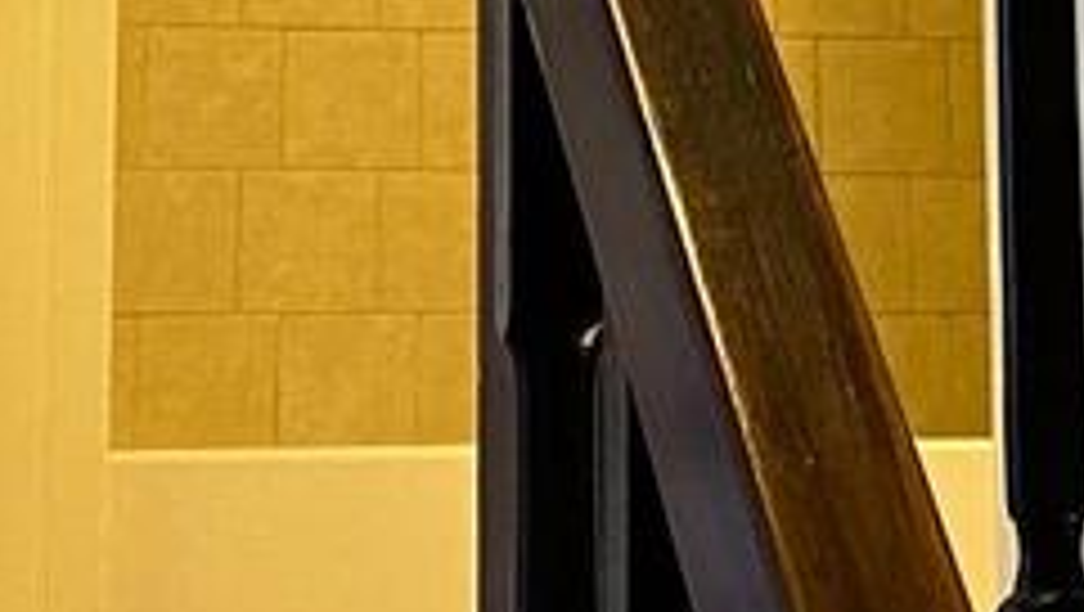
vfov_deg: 7.0
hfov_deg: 12.7
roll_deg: +0.9
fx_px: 4861
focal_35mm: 169
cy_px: -454
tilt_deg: +11.9
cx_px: 783
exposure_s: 1/60
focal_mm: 4.25
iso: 200
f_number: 1.8
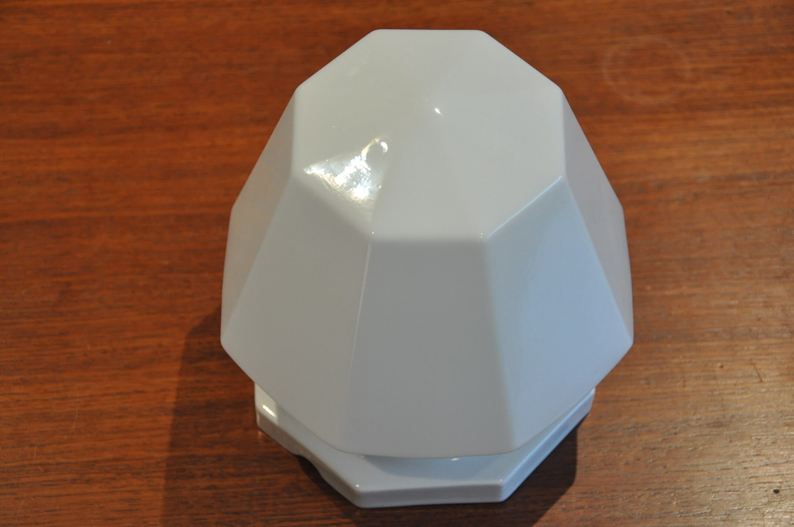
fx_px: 1916
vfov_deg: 15.7
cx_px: 397
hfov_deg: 23.4
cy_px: 264
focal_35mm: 87
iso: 1600
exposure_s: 1/60
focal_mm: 58
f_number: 5
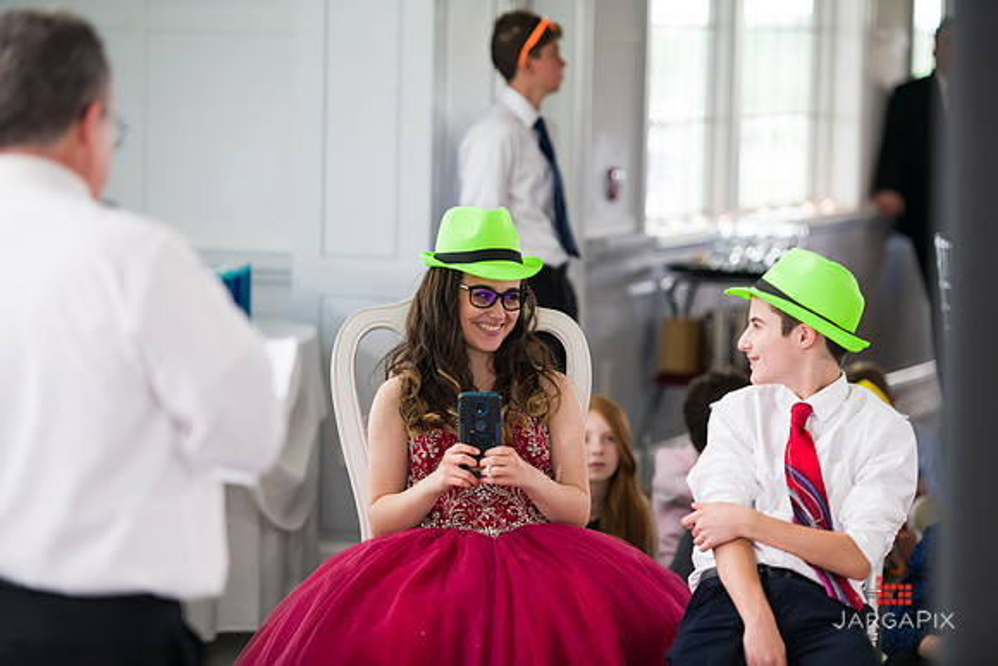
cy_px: 333
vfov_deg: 10.2
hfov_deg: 15.2
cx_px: 499
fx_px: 3743
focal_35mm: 135
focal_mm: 135
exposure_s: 1/200
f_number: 3.2
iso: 800
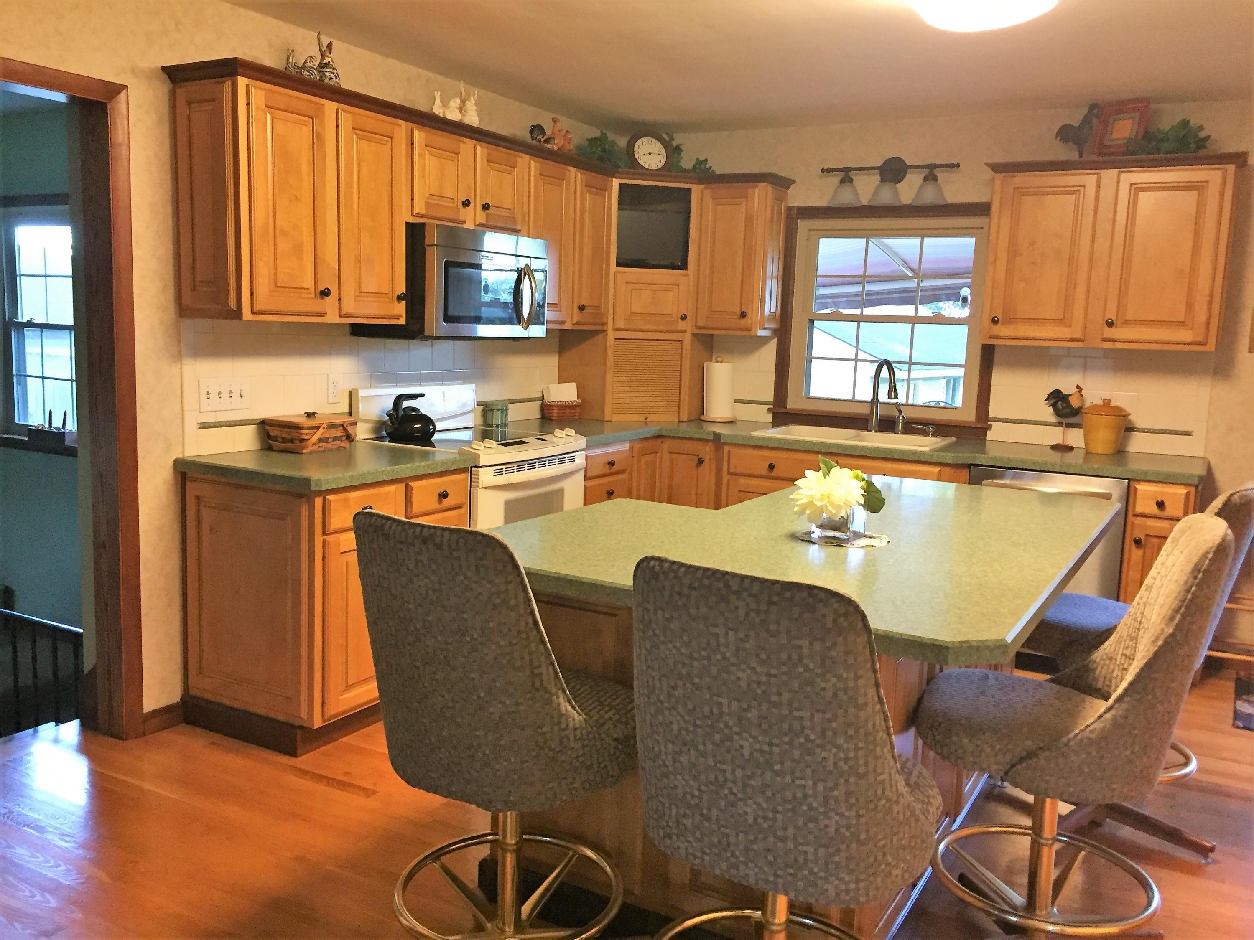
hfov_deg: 61.7
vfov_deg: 48.2
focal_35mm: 29
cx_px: 627
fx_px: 1051
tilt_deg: -7.8
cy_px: 470
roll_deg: -2.7
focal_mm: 4.15
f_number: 2.2
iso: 200
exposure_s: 1/30
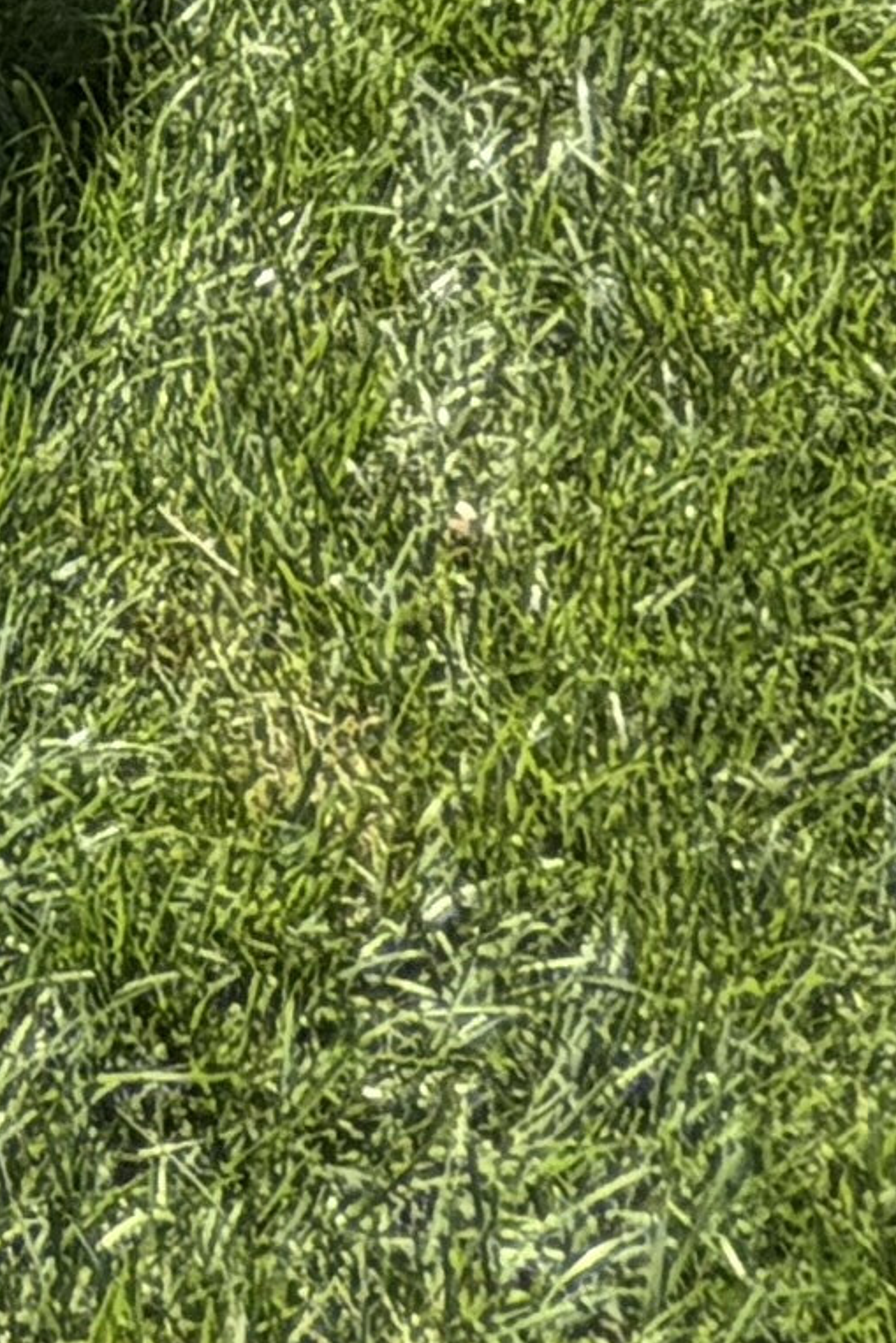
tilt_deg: -1.2
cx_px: -1991
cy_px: -2362
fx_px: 4067
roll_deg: +0.8
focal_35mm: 109
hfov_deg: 9.3
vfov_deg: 12.2
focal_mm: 2.22
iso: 40
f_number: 2.2
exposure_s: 1/770
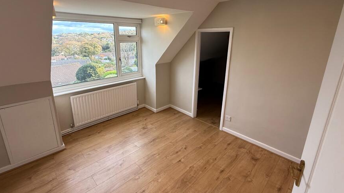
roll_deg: -0.6
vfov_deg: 60.7
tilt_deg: -15.8
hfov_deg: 92.6
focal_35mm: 18
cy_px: 81
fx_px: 164
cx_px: 163
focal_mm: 2.22
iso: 64
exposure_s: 1/99
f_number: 2.2
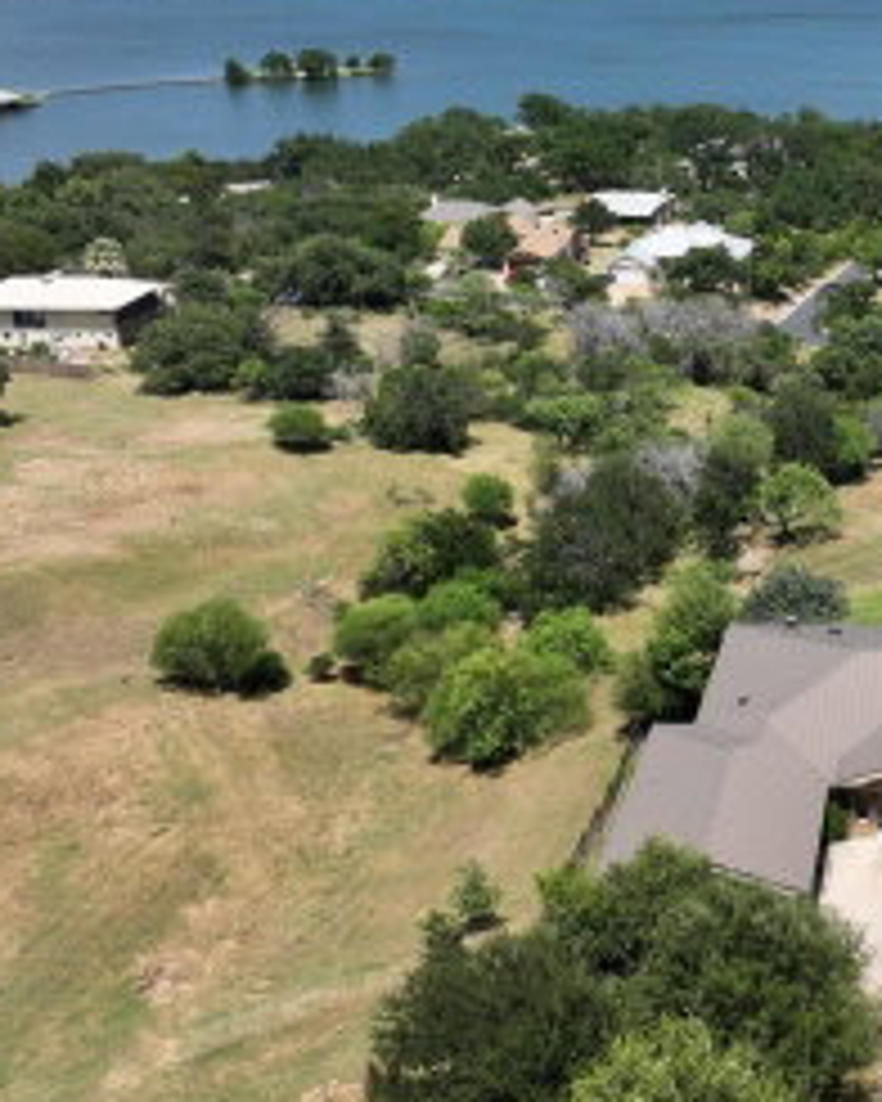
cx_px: 950
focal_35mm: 49
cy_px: 292
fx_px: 1599
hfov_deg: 28.3
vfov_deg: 37.2
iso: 100
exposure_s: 1/500
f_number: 5.6
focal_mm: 12.29
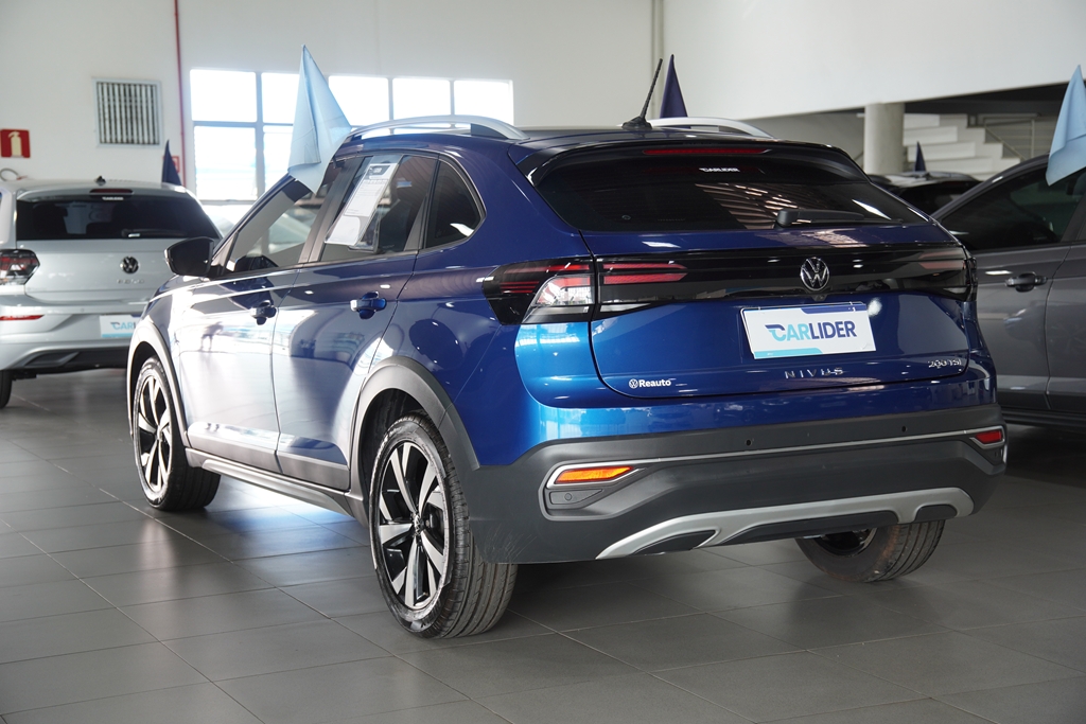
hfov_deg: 34.2
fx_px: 1765
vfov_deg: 23.2
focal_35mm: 58
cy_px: 362
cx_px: 543
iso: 200
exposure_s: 1/60
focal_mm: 39
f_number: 2.8
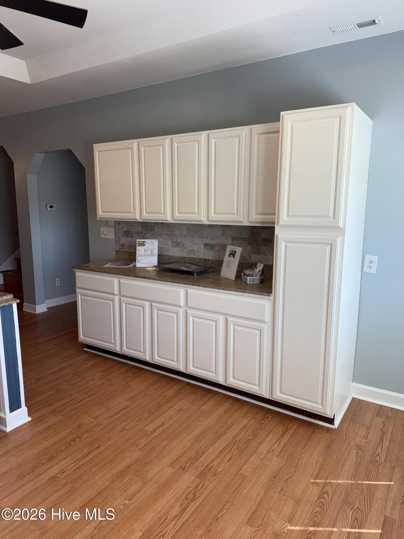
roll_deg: -1.5
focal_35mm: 24
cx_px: 202
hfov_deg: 56.8
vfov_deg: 71.6
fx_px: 373
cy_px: 270
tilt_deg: -9.7
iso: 50
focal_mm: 6.76
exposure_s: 1/185
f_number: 1.78
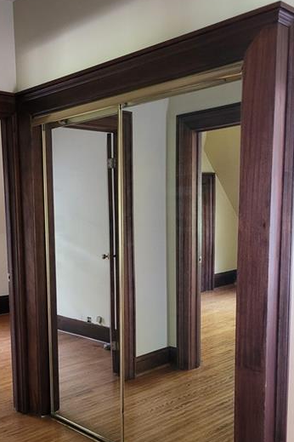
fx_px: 490
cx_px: 83
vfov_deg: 47.8
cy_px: 288
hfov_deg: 32.9
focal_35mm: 40
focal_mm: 5.4
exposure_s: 1/24
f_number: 1.8
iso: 640
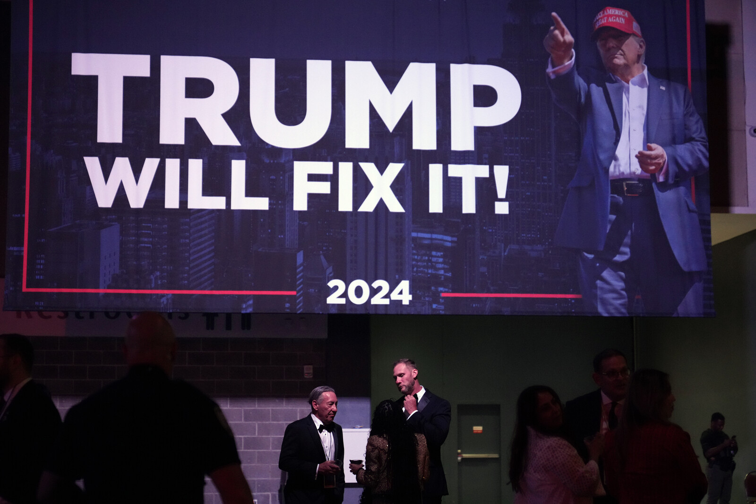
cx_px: 378
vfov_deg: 19.5
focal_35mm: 70
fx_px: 1470
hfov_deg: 28.8
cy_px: 252
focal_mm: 70
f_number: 3.2
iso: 5000
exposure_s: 1/250
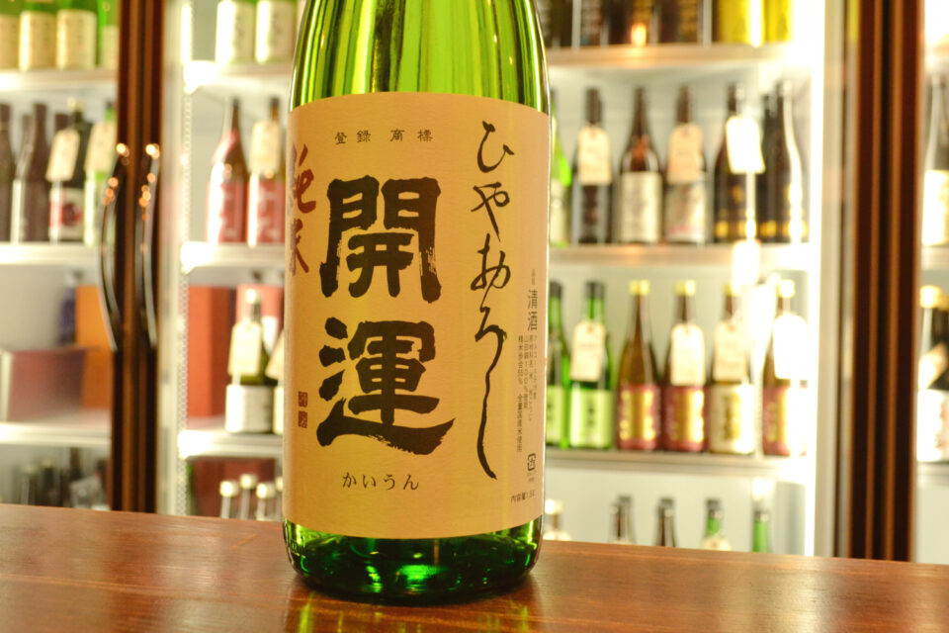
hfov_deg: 57.2
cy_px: 316
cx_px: 474
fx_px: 870
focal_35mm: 33
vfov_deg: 40.0
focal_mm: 22
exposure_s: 1/125
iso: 1600
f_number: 5.6
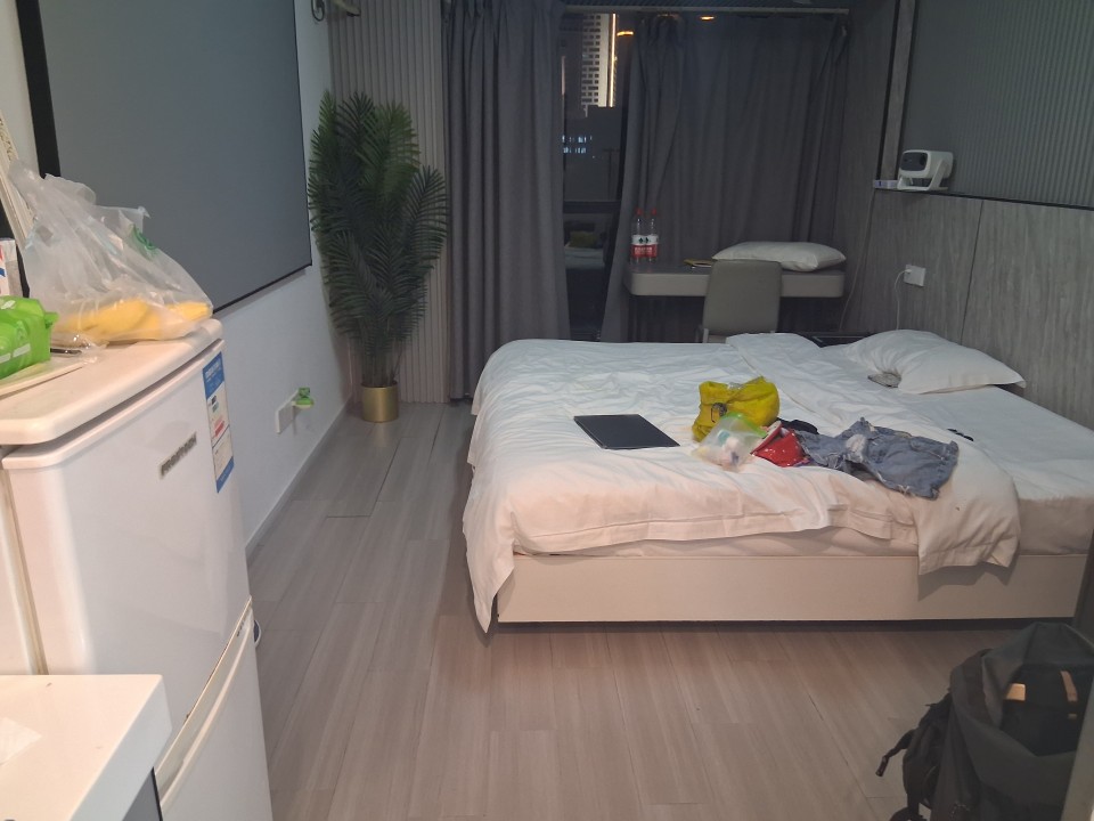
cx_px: 547
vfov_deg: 53.1
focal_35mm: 26
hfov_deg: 67.3
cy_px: 410
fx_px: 822
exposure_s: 1/30
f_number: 1.8
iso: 500
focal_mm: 3.98
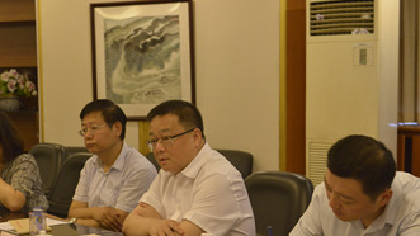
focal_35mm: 79
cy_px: 196
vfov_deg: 15.2
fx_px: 880
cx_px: 143
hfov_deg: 26.7
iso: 2500
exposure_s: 1/100
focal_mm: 50
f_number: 5
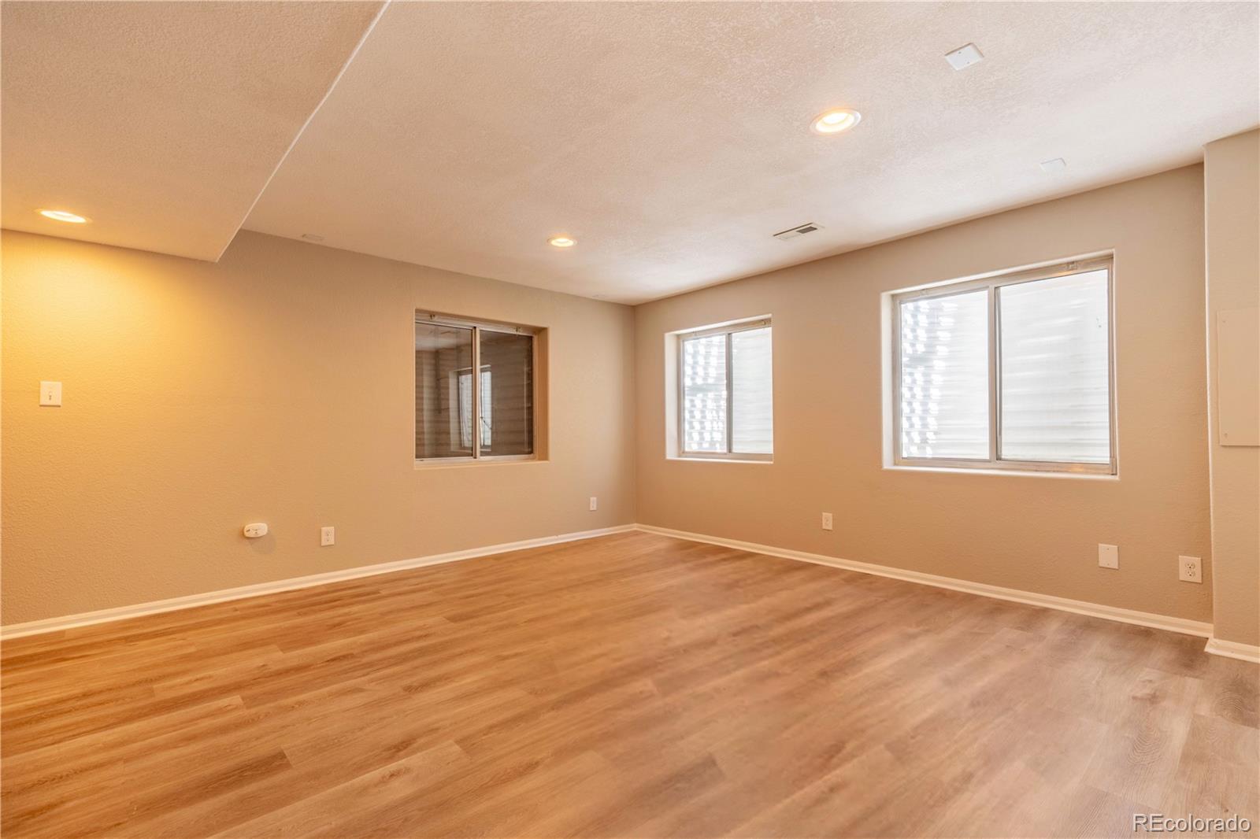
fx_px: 560
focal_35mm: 16
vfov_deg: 73.7
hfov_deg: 96.7
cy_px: 420
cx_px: 630
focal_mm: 16
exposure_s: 1/250
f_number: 8
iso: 320
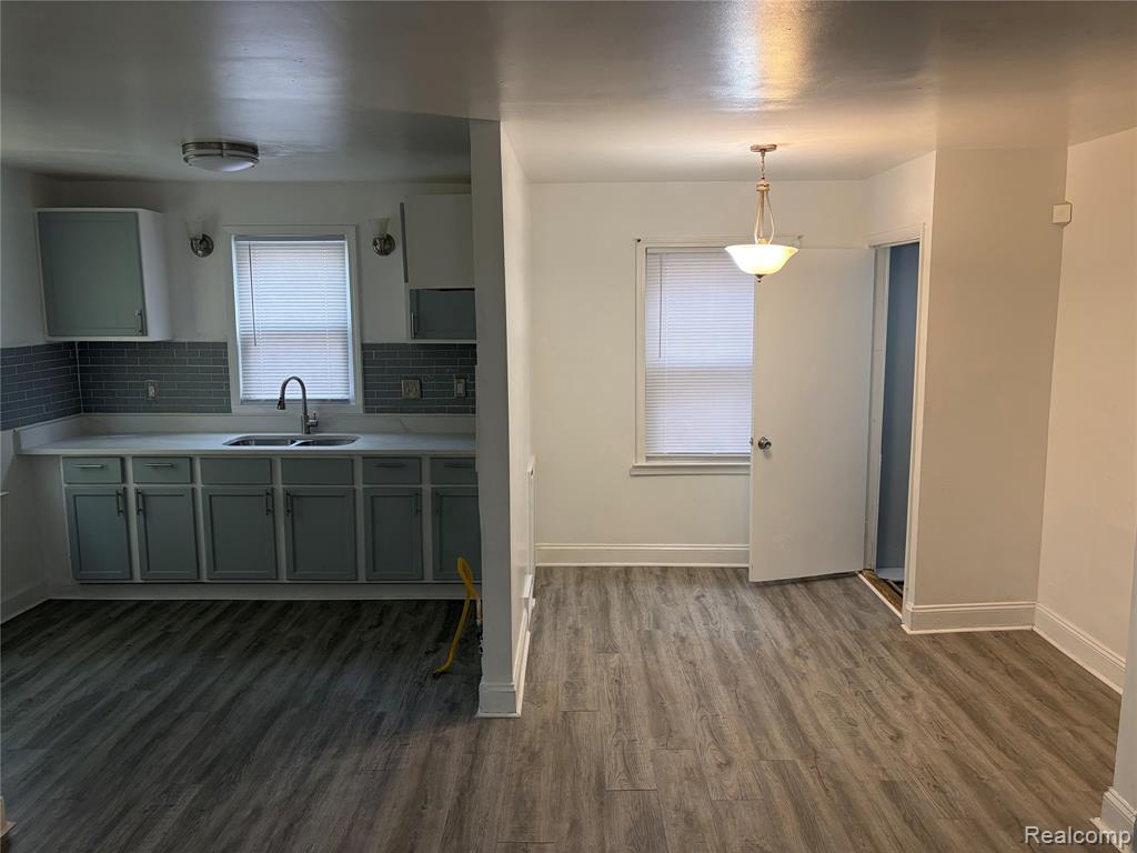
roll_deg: +0.4
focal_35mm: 26
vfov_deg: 53.1
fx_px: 854
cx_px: 568
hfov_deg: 67.3
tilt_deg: -7.4
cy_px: 426
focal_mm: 5.96
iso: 125
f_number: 1.6
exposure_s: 1/60
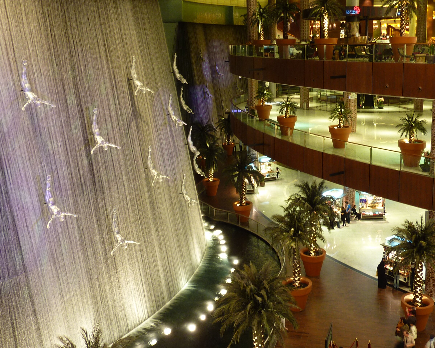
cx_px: 279
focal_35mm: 37
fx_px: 476
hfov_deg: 48.5
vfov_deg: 39.9
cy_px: 130
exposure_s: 1/1.3
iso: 80
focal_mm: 4.1
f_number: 3.3
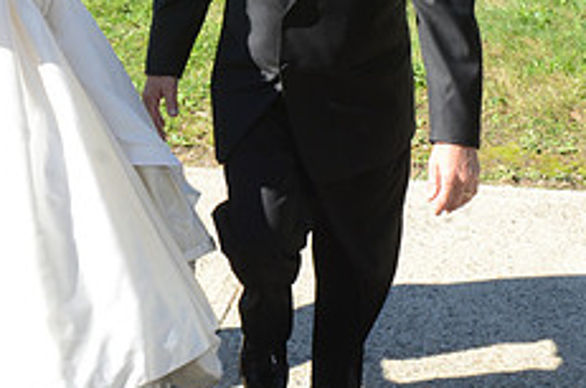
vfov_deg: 9.5
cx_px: 30
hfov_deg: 14.2
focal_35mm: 143
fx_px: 2323
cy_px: -25
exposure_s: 1/160
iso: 500
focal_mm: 38
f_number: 11
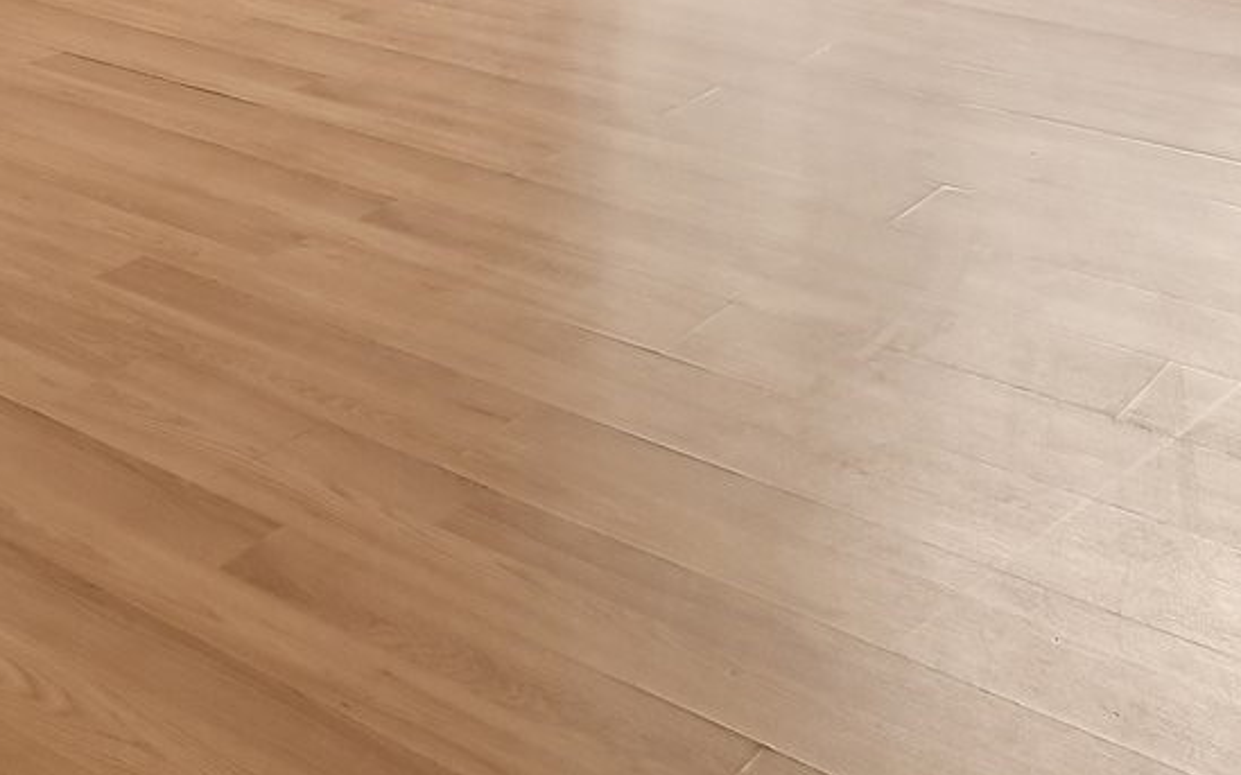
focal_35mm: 57
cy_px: -699
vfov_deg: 17.5
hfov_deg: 33.7
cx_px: 109
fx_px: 1928
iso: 400
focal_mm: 10
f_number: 8
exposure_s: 1/25
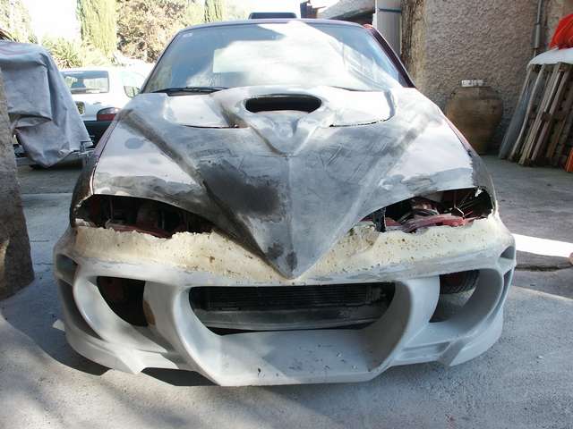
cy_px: 214
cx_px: 286
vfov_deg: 46.8
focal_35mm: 30
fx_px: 497
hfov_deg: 60.0
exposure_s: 1/125
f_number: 4
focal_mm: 7.81
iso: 100
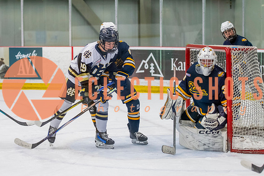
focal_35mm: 147
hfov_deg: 13.9
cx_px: 103
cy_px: 88
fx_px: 1079
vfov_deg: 9.4
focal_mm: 85
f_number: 3.2
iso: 2000
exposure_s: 1/640
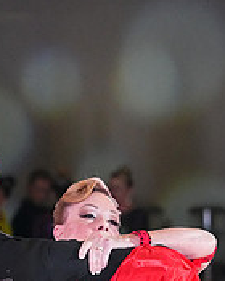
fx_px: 4303
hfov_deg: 3.0
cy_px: 437
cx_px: 6
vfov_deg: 3.7
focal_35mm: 517
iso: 8000
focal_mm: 166
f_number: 5
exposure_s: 1/400
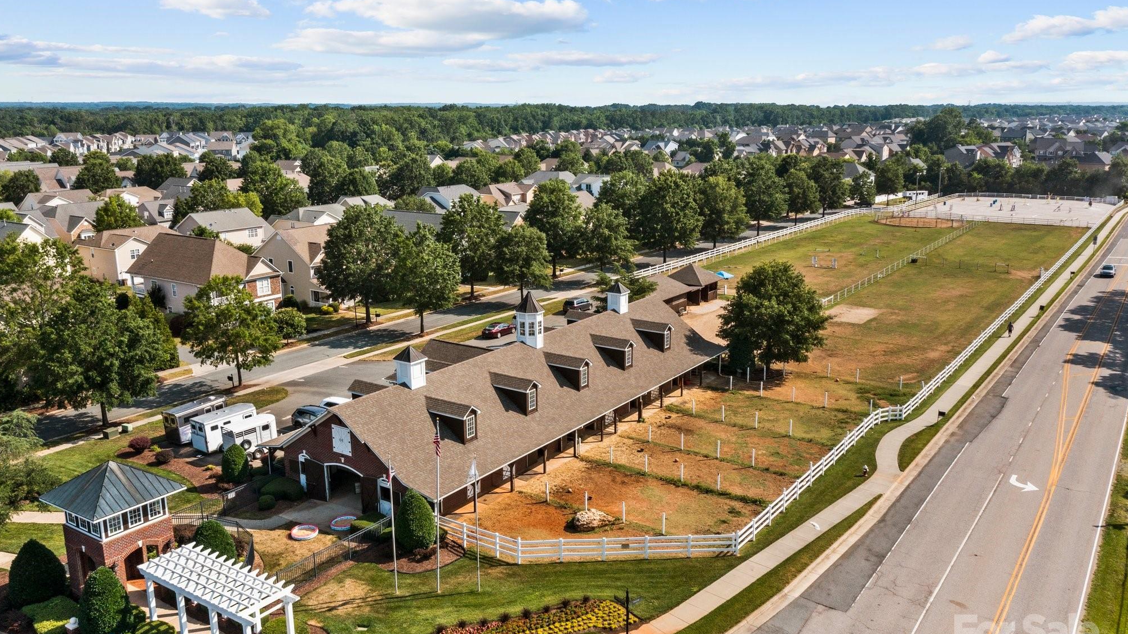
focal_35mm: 30
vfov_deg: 38.9
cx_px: 563
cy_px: 336
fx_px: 897
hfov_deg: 64.3
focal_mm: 10.26
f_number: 6.3
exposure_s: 1/800
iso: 100
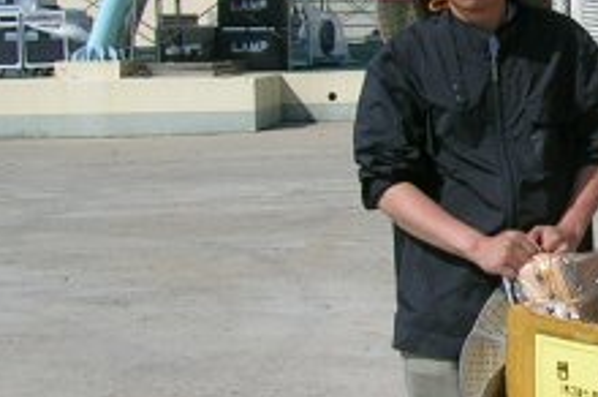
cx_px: 756
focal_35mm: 116
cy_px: 156
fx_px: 1924
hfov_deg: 16.8
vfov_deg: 11.8
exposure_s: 1/702
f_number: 4.8
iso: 50
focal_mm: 5.4
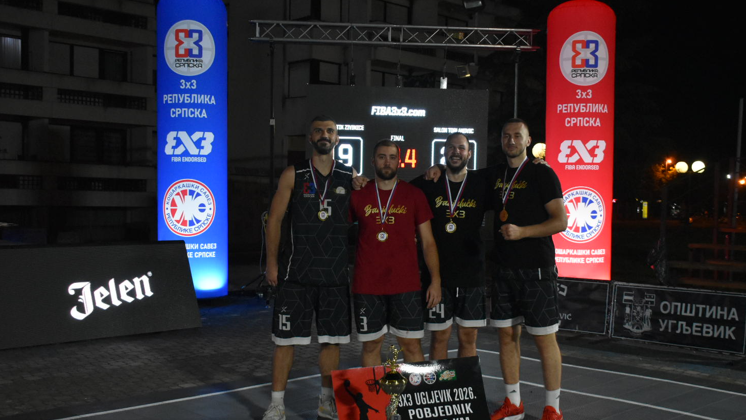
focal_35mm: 44
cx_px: 404
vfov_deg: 27.3
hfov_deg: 46.8
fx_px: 862
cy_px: 244
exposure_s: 1/200
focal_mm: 25
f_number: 4
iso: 3200
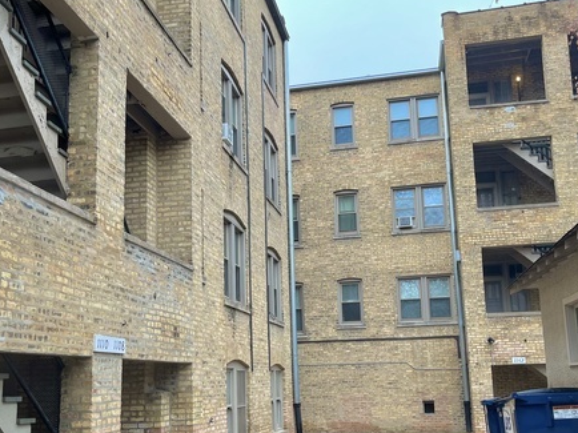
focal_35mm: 40
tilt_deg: +10.6
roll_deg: +1.5
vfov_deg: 35.8
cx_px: 294
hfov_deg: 46.8
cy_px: 261
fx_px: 668
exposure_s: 1/160
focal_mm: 5.1
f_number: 1.6
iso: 40
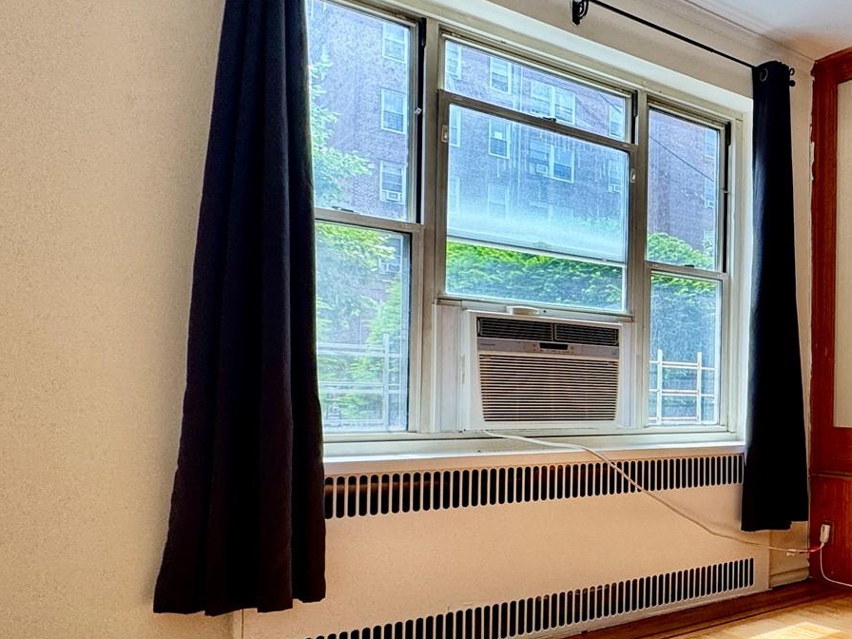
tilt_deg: +0.2
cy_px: 398
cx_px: 922
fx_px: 788
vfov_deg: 43.8
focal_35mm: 32
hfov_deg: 44.4
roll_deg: -1.6
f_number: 2.2
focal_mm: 2.22
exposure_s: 1/120
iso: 64
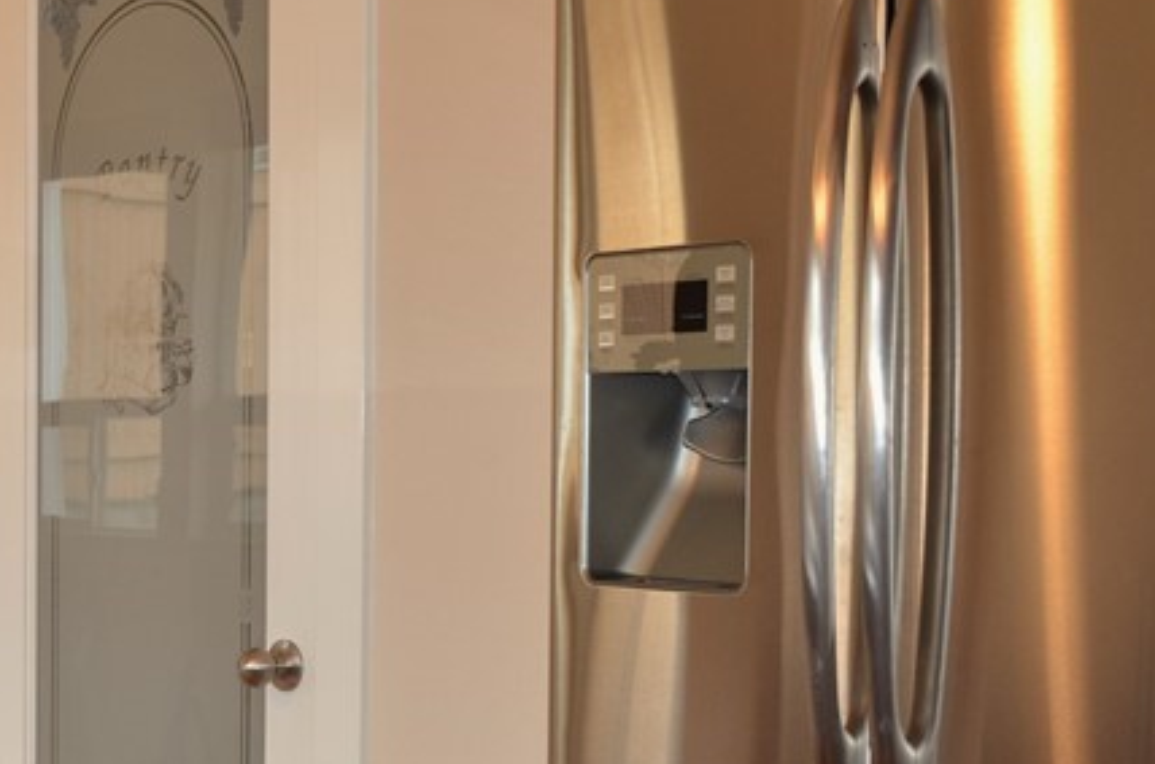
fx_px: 2688
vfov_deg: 16.1
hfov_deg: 23.0
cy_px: 584
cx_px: -69
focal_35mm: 84
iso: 450
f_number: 3.5
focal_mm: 22
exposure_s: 1/60
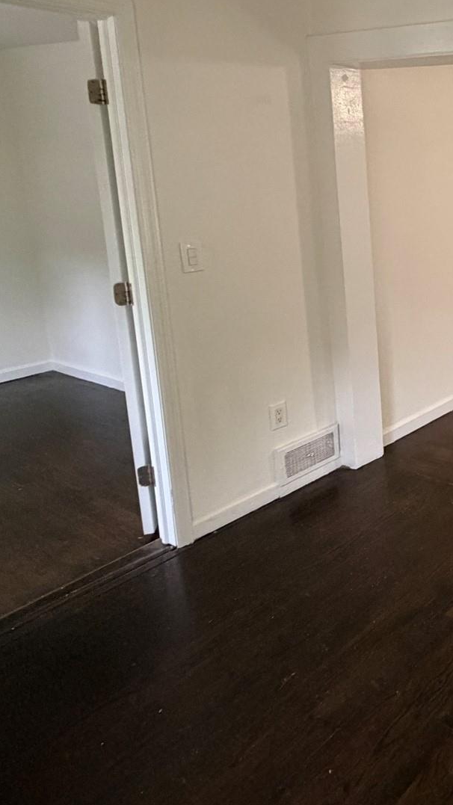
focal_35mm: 29
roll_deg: -0.1
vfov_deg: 64.4
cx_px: 585
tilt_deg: -7.5
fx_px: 619
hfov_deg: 31.3
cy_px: 272
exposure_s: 1/60
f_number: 2.2
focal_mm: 2.22
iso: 500
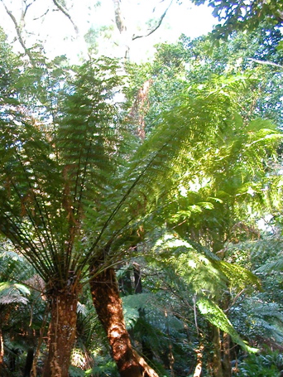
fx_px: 566
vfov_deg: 36.4
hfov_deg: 27.9
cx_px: 91
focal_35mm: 52
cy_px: 254
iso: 100
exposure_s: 1/12.8
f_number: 2.7
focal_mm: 5.6
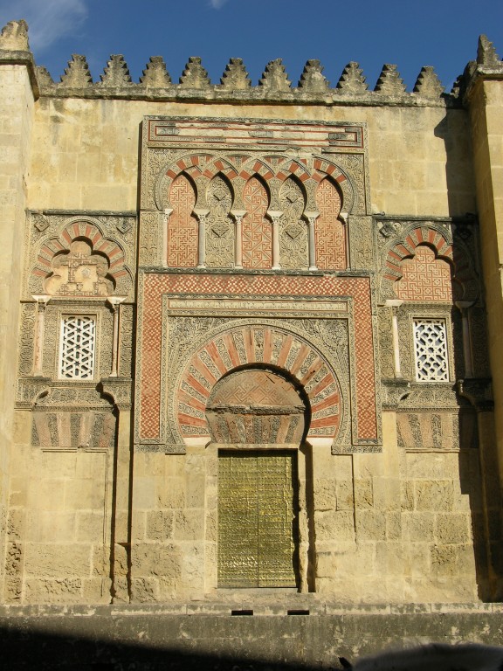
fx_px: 969
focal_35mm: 50
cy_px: 336
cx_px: 252
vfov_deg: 38.2
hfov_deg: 29.1
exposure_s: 1/291
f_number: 6.8
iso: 50
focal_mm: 12.7
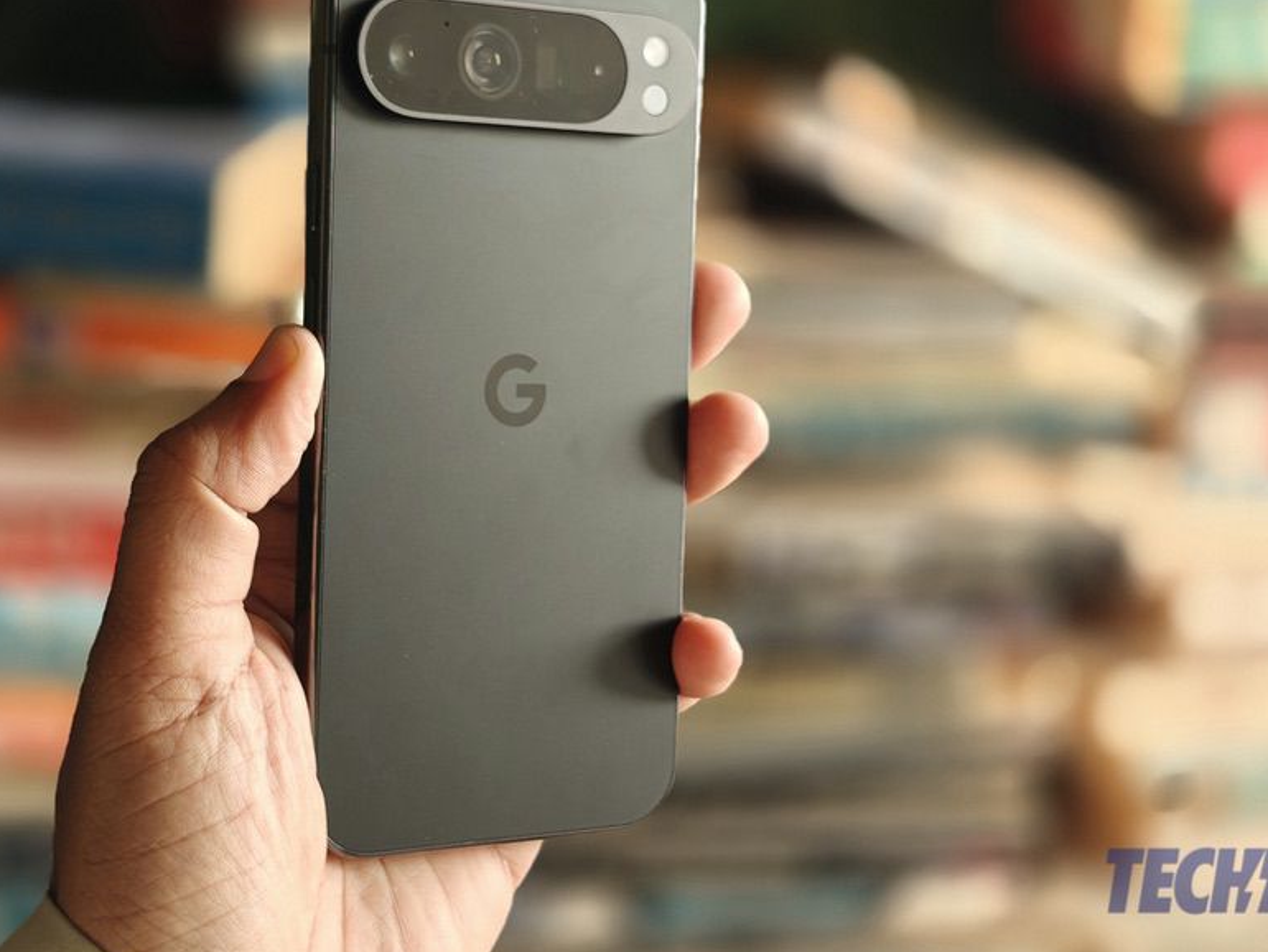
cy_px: 400
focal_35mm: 61
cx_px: 524
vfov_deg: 24.0
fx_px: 2235
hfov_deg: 31.6
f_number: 1.4
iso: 80
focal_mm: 6.06
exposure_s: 1/100
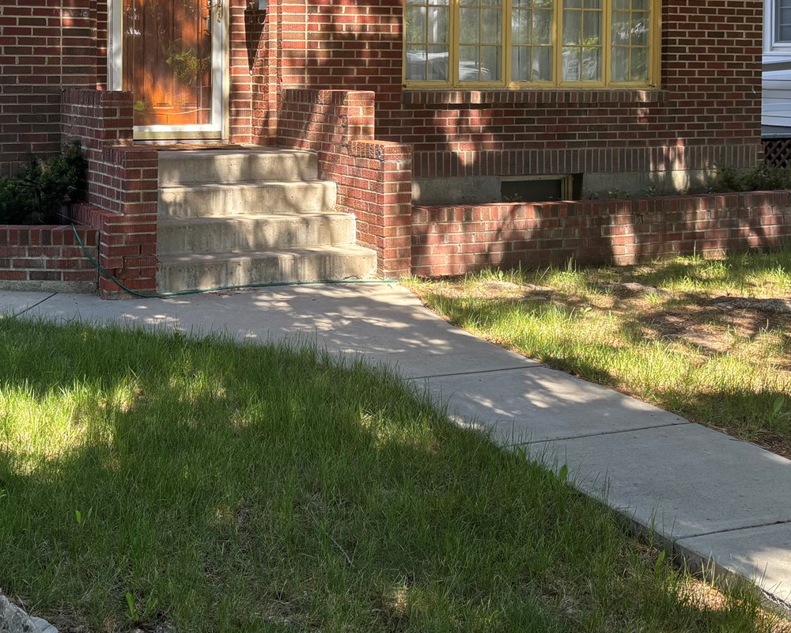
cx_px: 259
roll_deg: -0.4
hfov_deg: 35.6
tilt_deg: -1.3
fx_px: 1217
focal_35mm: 52
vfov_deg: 28.1
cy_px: 73
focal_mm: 5.96
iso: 50
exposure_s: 1/355
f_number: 1.6
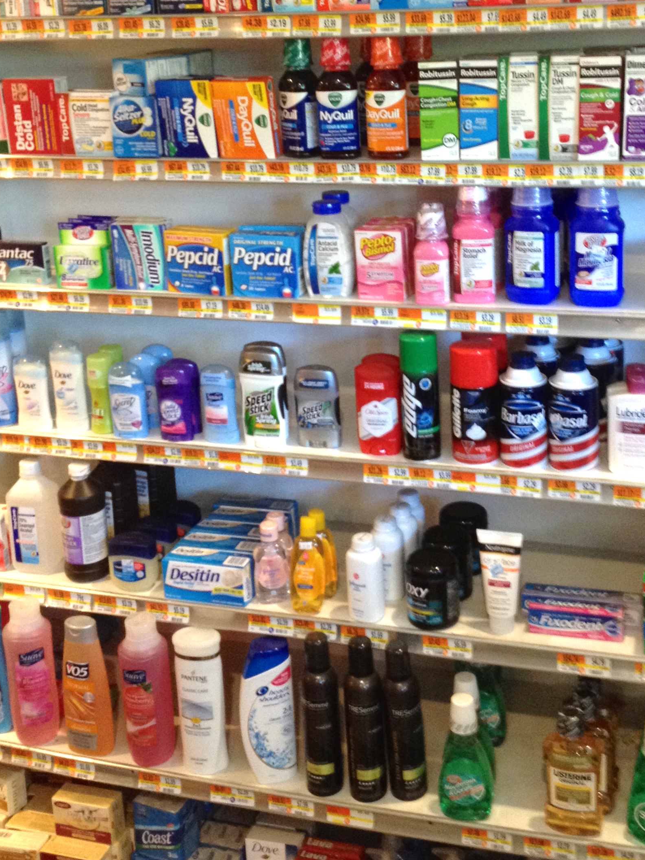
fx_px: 1342
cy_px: 302
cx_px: 381
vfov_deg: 35.3
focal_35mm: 54
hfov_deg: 27.0
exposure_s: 1/20
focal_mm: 4.28
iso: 200
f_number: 2.4
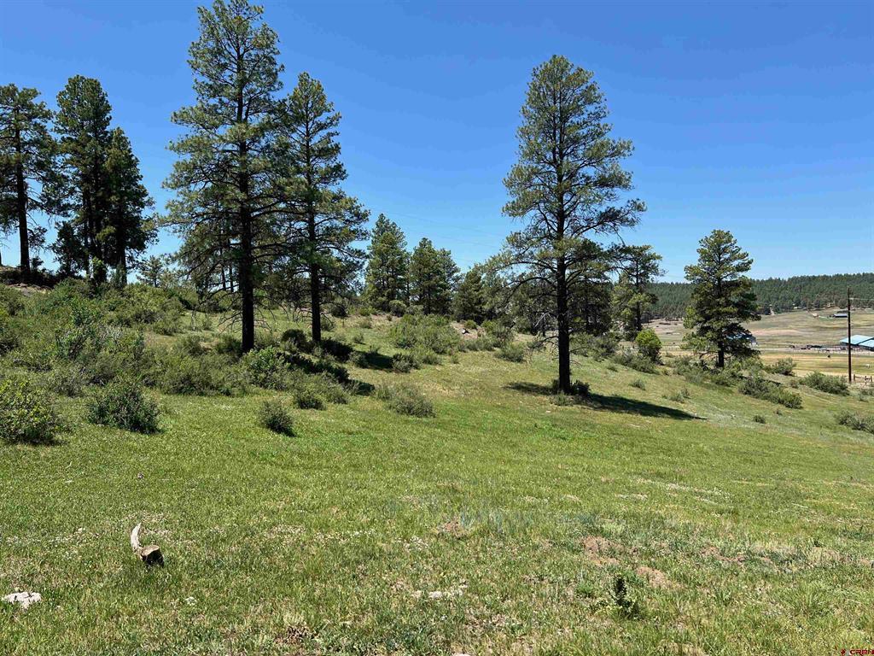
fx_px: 656
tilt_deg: -0.6
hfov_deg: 67.3
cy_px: 328
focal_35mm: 26
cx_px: 437
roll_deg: +1.3
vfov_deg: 53.1
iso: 50
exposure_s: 1/2762
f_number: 1.5
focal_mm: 5.7
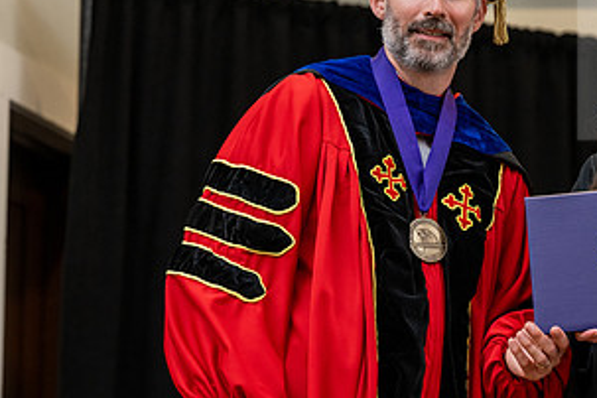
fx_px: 2918
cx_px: 518
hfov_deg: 11.6
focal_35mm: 176
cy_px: 214
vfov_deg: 7.8
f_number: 3.5
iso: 1600
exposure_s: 1/200
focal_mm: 92
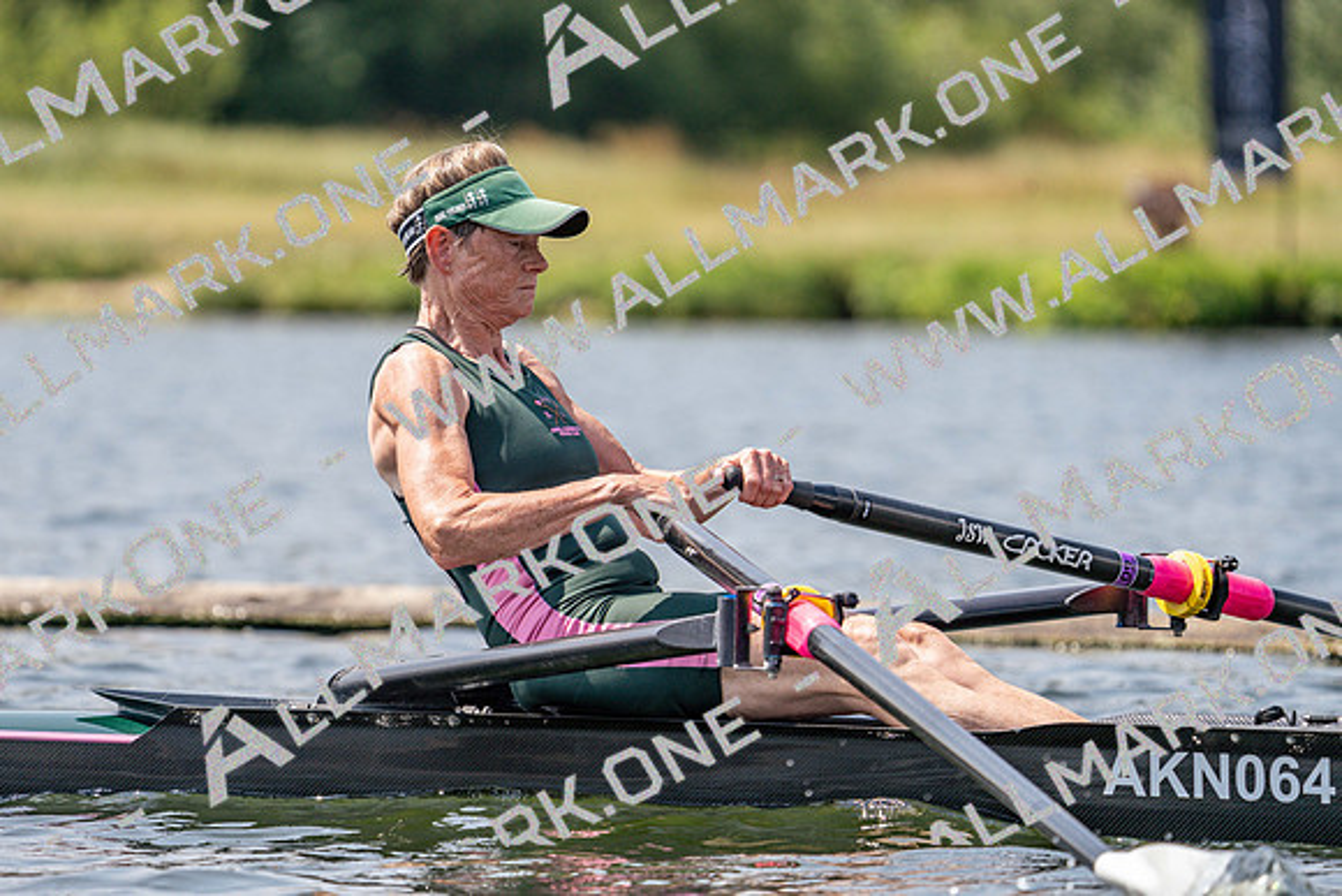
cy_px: 448
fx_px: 14019
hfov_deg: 5.5
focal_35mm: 376
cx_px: 671
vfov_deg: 3.7
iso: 320
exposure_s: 1/1600
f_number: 6.3
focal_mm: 376
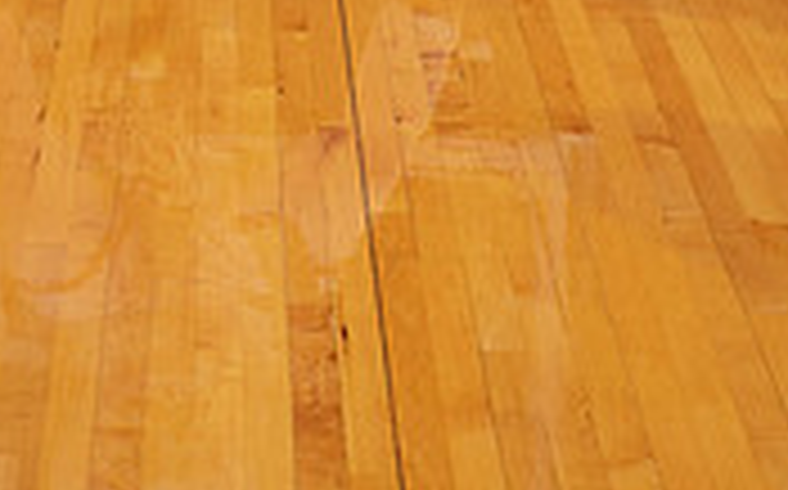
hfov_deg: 18.8
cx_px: 203
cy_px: -508
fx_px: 2360
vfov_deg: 10.8
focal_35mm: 110
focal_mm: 42
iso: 320
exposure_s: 1/320
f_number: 7.1
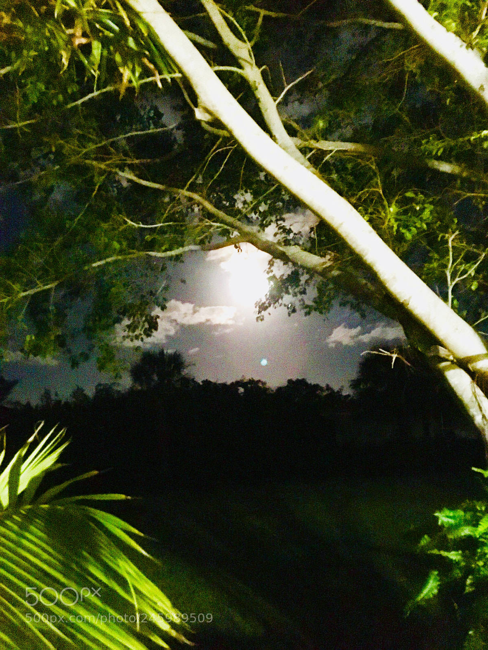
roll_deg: +1.1
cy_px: 325
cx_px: 244
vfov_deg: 61.7
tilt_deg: +11.4
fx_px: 545
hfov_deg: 48.2
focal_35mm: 29
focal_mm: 4.15
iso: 2000
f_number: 2.2
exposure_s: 1/15
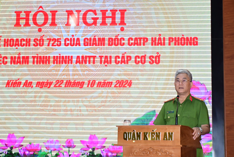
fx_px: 507
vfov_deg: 17.5
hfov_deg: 26.0
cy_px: 78
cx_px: 117
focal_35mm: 78
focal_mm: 52
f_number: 4.8
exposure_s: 1/200
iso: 2500
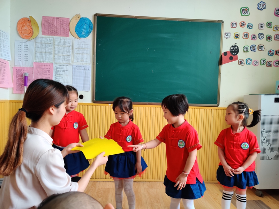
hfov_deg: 65.3
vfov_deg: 51.4
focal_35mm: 27
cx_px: 140
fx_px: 218
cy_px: 104
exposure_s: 1/100
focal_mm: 4.75
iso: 640
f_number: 1.65
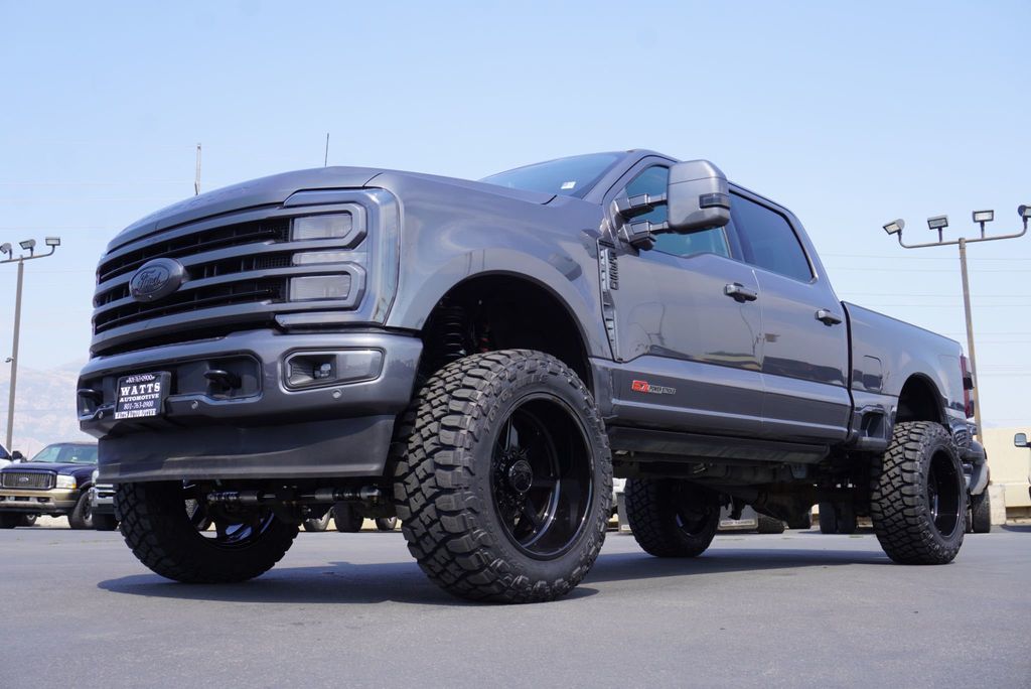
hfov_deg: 53.1
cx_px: 516
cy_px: 344
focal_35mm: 36
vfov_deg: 36.9
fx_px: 1032
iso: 100
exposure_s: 1/125
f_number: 8
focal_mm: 24
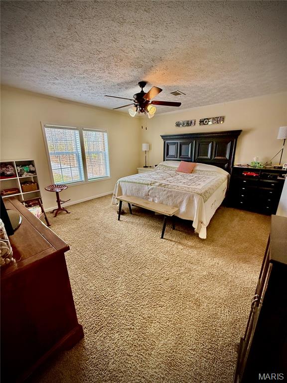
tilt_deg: -16.5
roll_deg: +0.4
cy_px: 192
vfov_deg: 102.1
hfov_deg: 85.7
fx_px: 155
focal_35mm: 14
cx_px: 144
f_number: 2.2
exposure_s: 1/120
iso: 400
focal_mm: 2.22
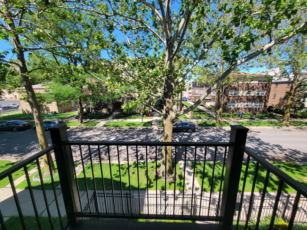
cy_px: 115
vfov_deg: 89.9
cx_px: 154
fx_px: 115
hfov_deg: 106.2
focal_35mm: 13
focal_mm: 2.2
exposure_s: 1/607
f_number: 2.2
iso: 50
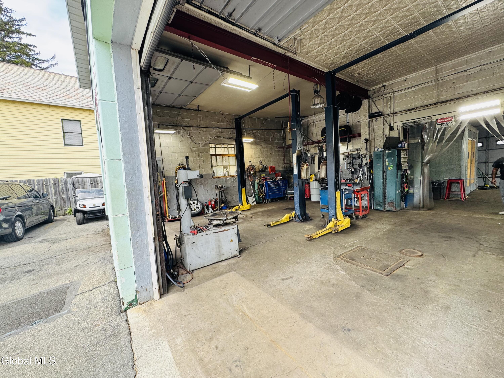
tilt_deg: -5.6
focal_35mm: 14
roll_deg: +3.1
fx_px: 204
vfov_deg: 85.7
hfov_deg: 102.1
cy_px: 189
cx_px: 252
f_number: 2.2
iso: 40
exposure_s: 1/102
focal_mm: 2.22
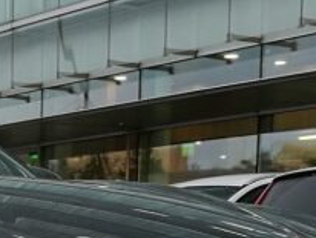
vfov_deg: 10.4
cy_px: 442
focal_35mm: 134
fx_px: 1225
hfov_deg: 14.2
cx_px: -83
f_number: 2.2
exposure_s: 1/60
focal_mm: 4.5
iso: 50
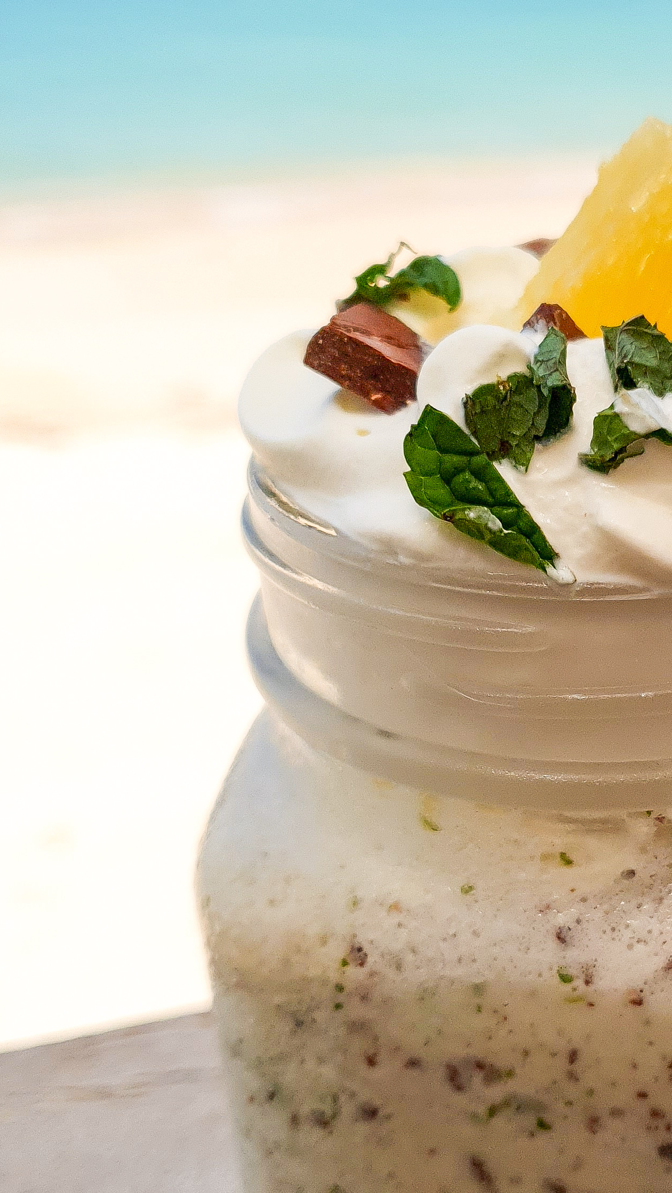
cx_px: 658
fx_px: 1615
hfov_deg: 22.7
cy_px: 681
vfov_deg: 40.5
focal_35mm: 51
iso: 50
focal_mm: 4.32
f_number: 1.5
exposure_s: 1/3676
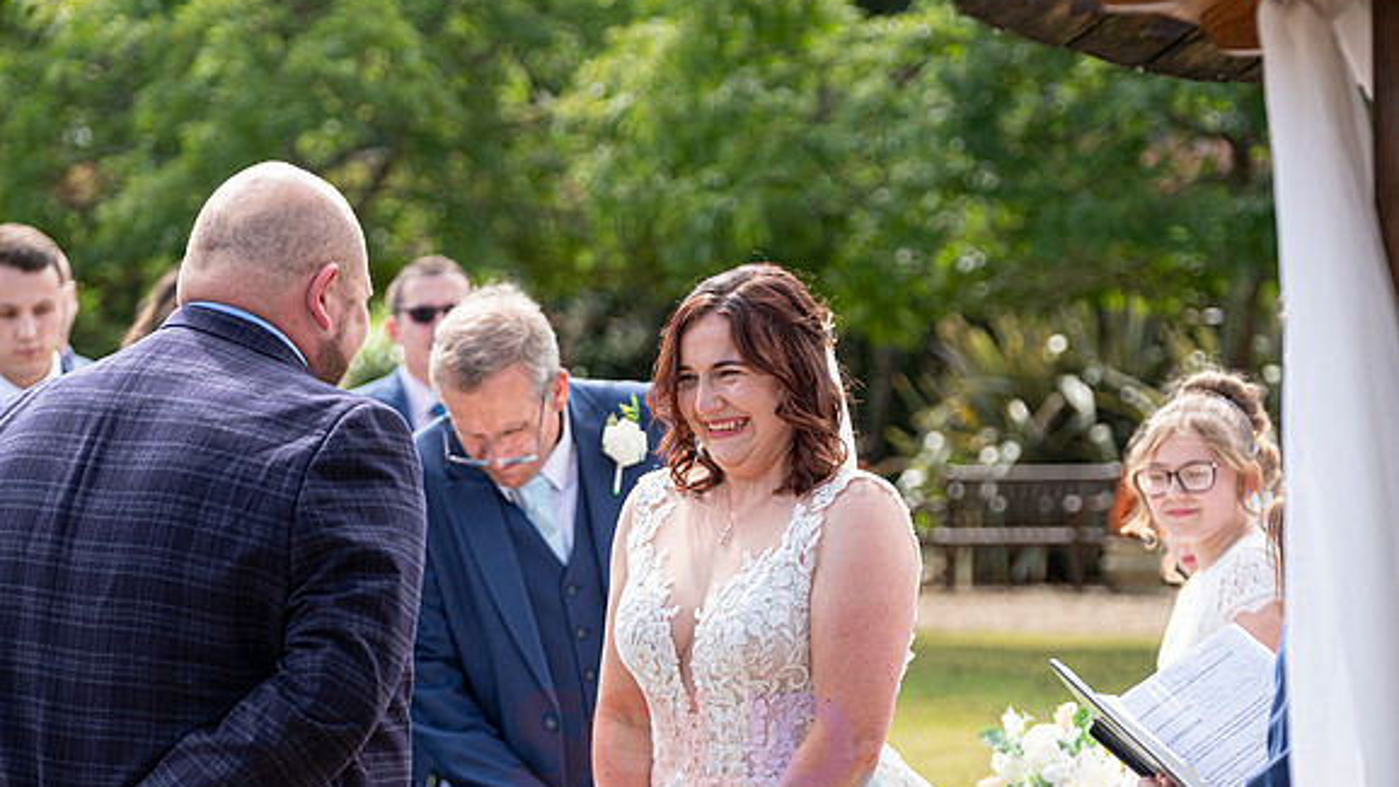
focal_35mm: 122
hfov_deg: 17.6
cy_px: 396
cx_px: 700
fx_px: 4525
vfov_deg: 9.9
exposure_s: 1/640
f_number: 3.2
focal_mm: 77.3
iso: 200
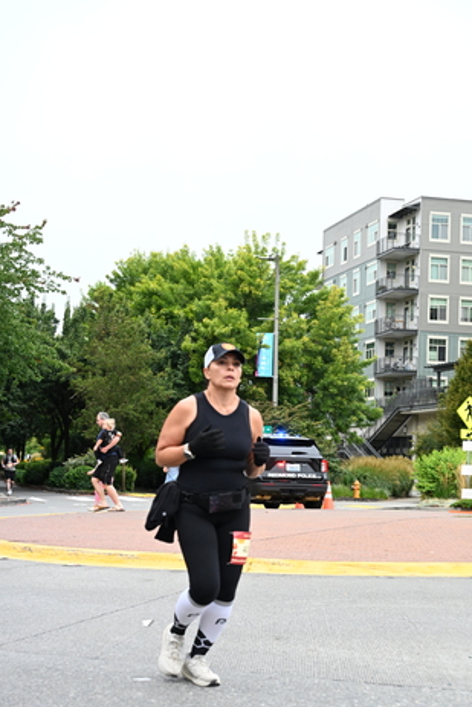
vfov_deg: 31.8
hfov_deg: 21.6
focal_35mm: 63
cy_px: 411
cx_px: 254
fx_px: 1238
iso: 1600
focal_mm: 53
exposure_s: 1/640
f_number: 4
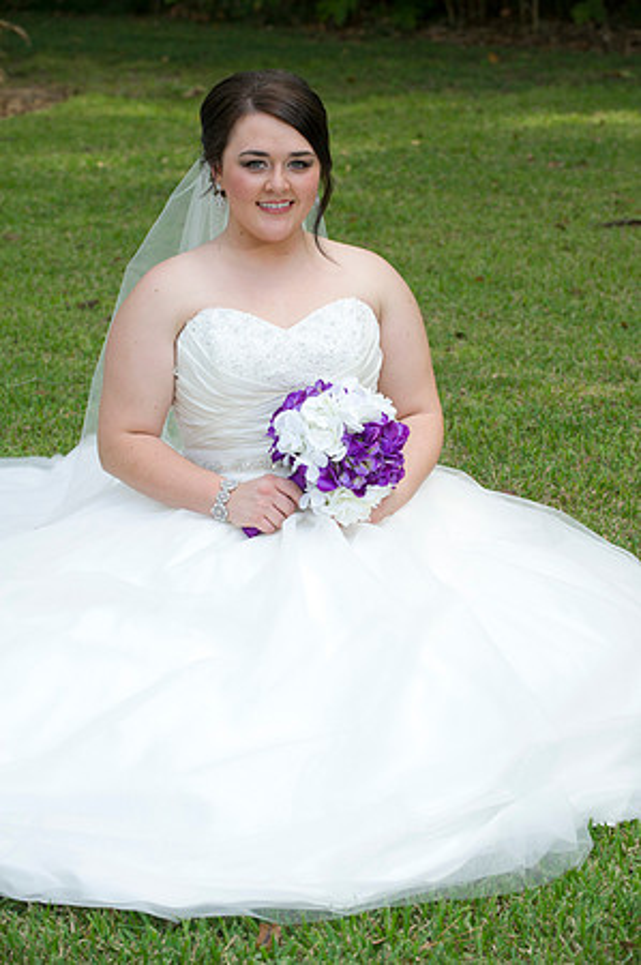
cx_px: 320
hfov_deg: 12.4
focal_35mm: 110
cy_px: 482
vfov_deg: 18.6
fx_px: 2944
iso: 320
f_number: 6.3
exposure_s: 1/125
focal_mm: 110
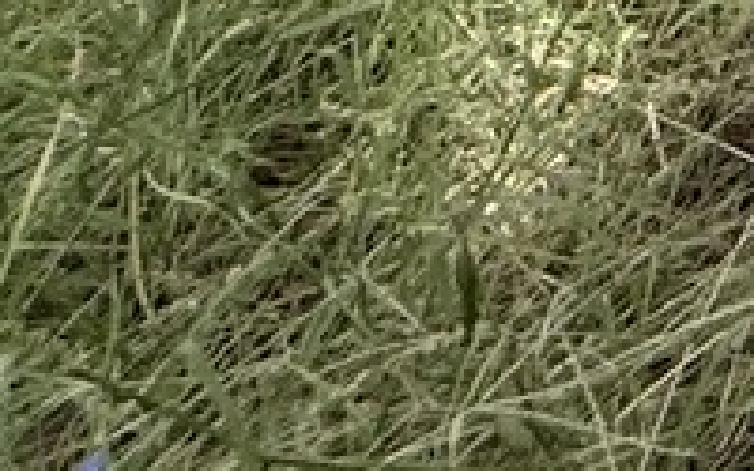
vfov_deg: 7.8
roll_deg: +0.7
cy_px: -1439
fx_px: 2199
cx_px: 2496
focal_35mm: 107
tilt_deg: -5.2
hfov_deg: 10.2
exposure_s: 1/901
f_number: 2.2
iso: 50
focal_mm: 2.22
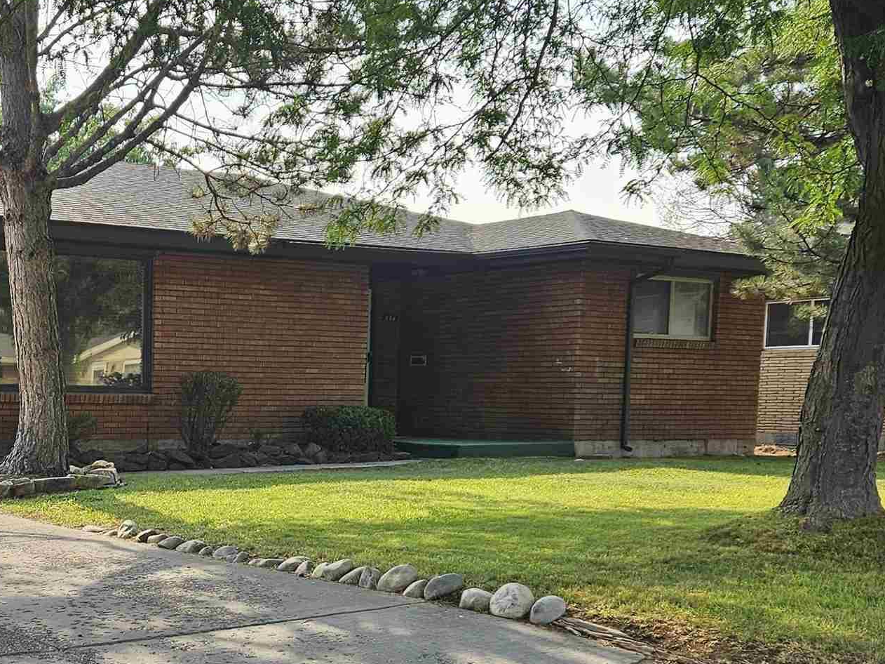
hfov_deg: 33.1
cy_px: 529
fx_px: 1431
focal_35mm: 56
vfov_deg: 25.6
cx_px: 148
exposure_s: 1/574
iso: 25
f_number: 1.8
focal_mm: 5.4
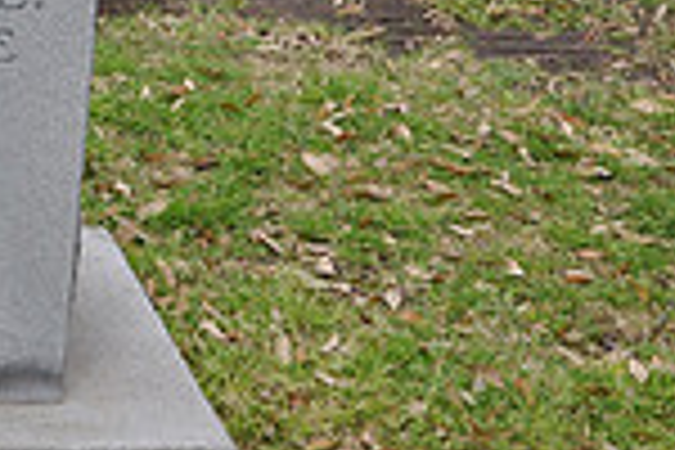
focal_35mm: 145
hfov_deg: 12.9
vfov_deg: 9.4
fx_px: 2717
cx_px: -504
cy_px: 83
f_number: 5.6
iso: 400
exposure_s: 1/125
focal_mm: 25
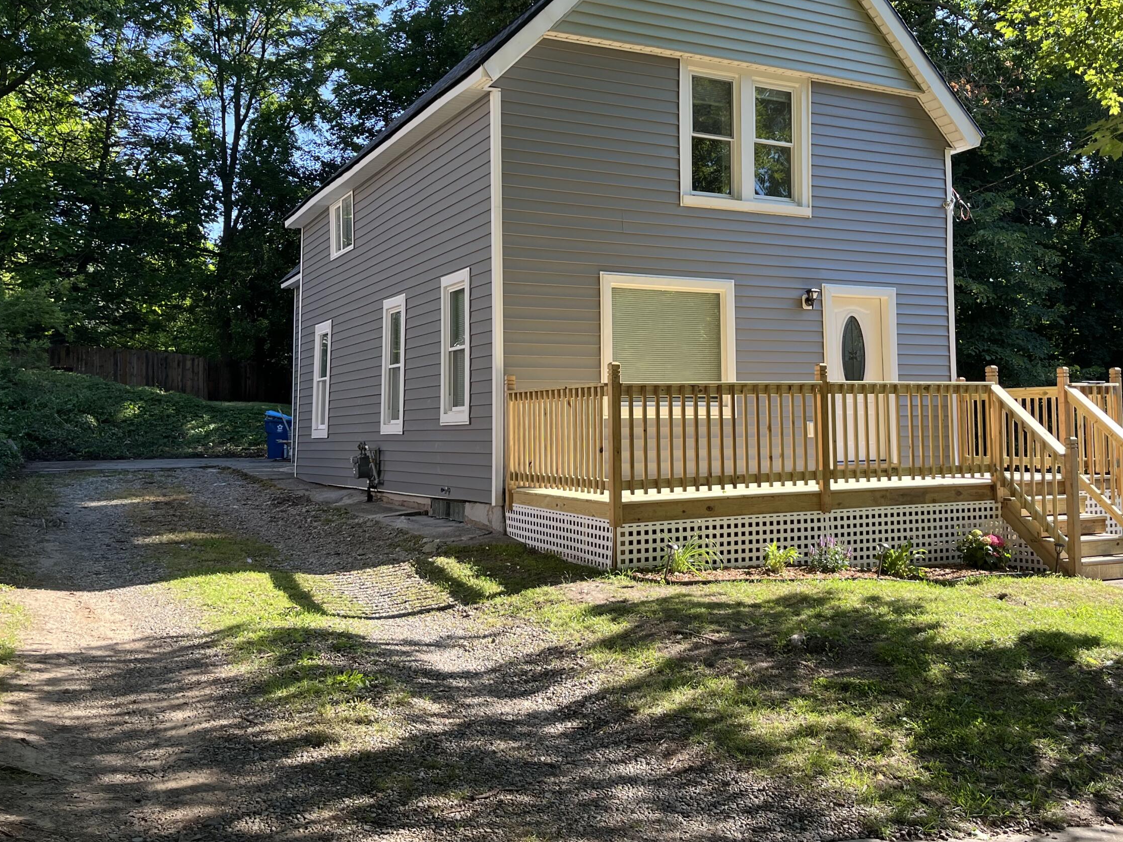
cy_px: 360
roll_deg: +2.2
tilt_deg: +4.6
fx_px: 1135
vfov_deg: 40.6
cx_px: 646
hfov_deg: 52.4
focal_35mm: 35
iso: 50
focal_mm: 5.1
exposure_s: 1/550
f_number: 1.6
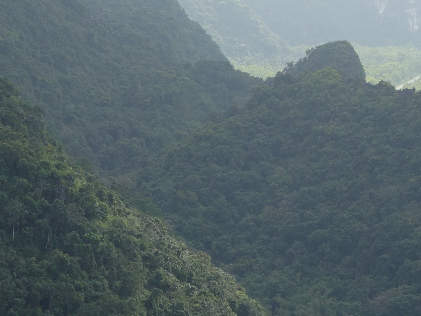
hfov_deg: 9.8
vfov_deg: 7.4
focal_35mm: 201
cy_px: 111
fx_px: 2445
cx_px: 326
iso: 125
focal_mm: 25.32
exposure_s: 1/320
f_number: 5.6
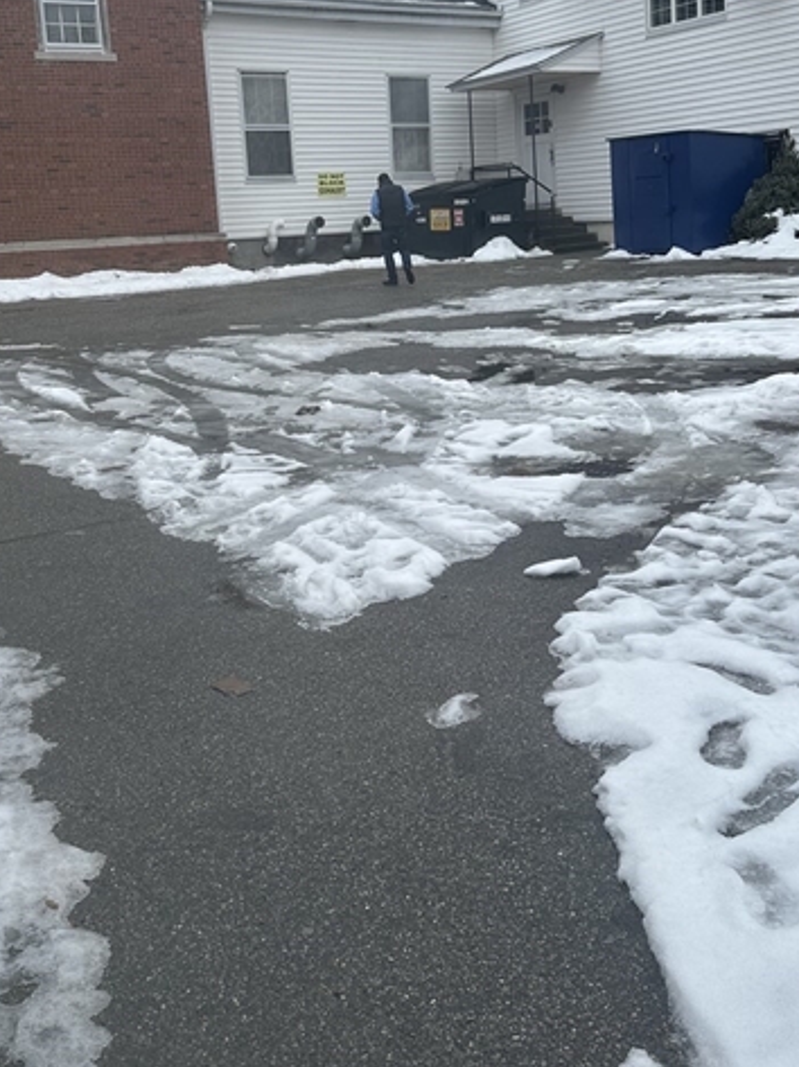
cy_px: 345
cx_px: 436
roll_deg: +3.2
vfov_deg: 47.0
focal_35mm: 39
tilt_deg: -4.2
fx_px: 1202
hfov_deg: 36.7
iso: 80
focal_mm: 6.86
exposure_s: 1/1949
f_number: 1.78
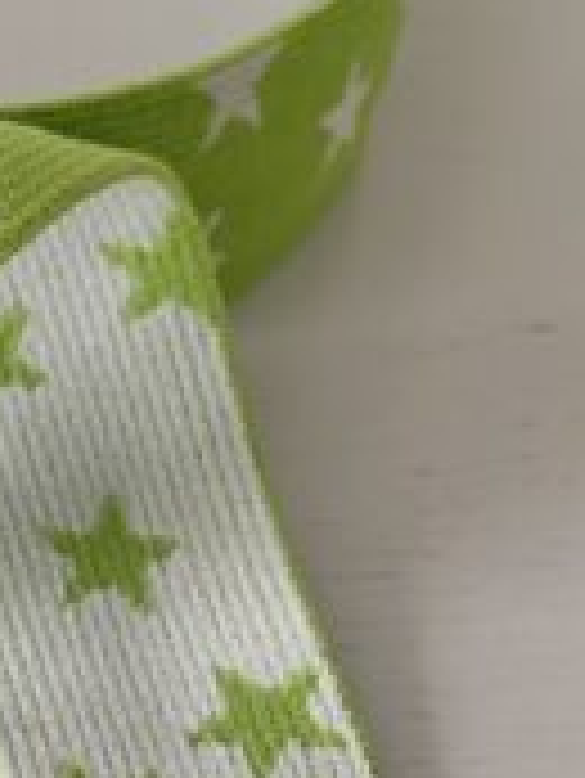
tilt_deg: -49.7
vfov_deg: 25.1
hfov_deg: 18.3
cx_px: -90
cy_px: 567
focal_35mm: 77
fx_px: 1733
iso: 250
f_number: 1.8
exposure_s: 1/60
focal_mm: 4.25
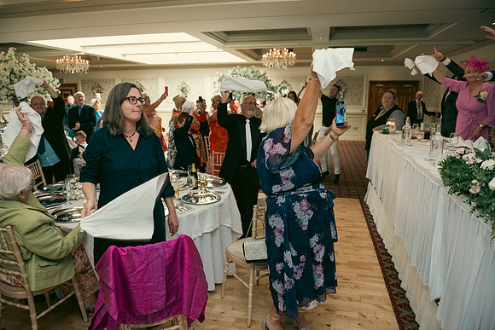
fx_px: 330
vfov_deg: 53.2
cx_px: 248
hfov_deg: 73.7
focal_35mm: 24
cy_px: 165
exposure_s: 1/160
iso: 800
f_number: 3.5
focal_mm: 24
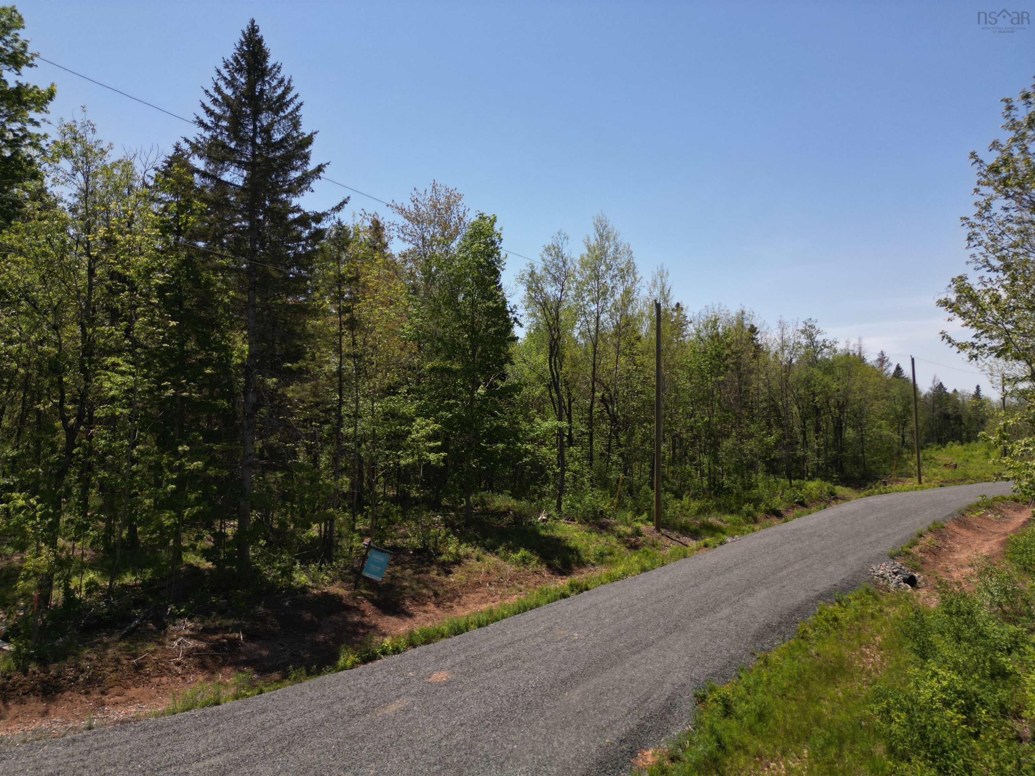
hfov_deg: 71.6
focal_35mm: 24
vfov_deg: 56.8
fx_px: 718
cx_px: 518
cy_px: 388
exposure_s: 1/25
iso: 100
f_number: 1.7
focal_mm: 6.72
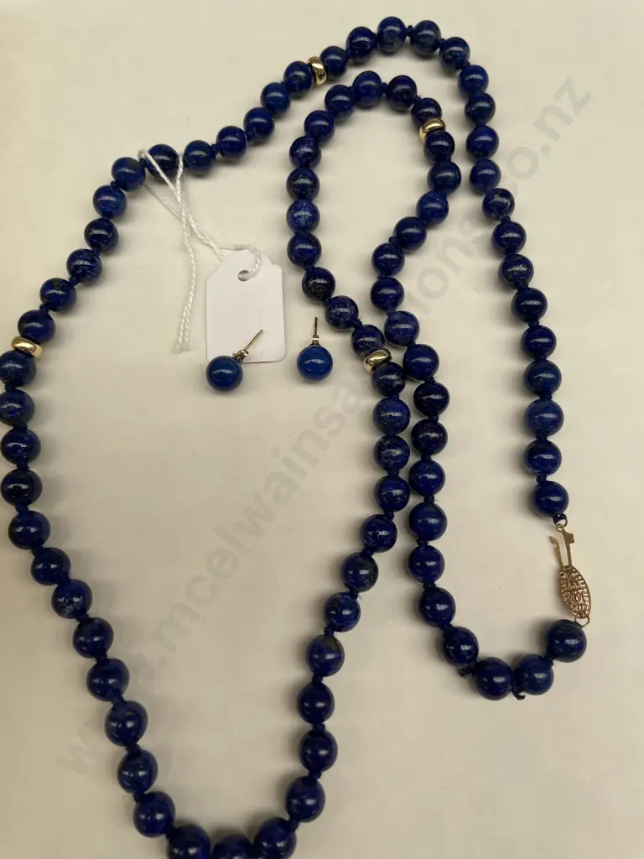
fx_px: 645
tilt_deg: -74.8
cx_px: 322
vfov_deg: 67.3
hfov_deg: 53.1
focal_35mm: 26
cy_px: 430
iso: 32
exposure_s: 1/415
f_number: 1.6
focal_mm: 4.2
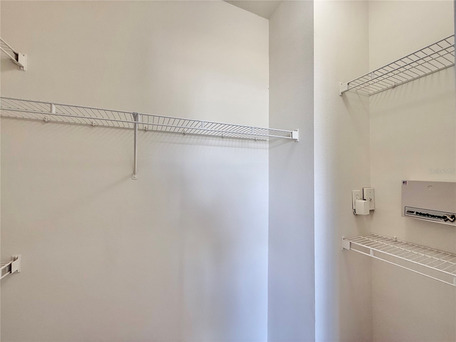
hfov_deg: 102.1
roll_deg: -0.4
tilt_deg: +1.2
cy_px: 171
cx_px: 228
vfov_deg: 85.7
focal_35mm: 14
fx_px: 184
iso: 125
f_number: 2.2
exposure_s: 1/120
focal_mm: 2.22
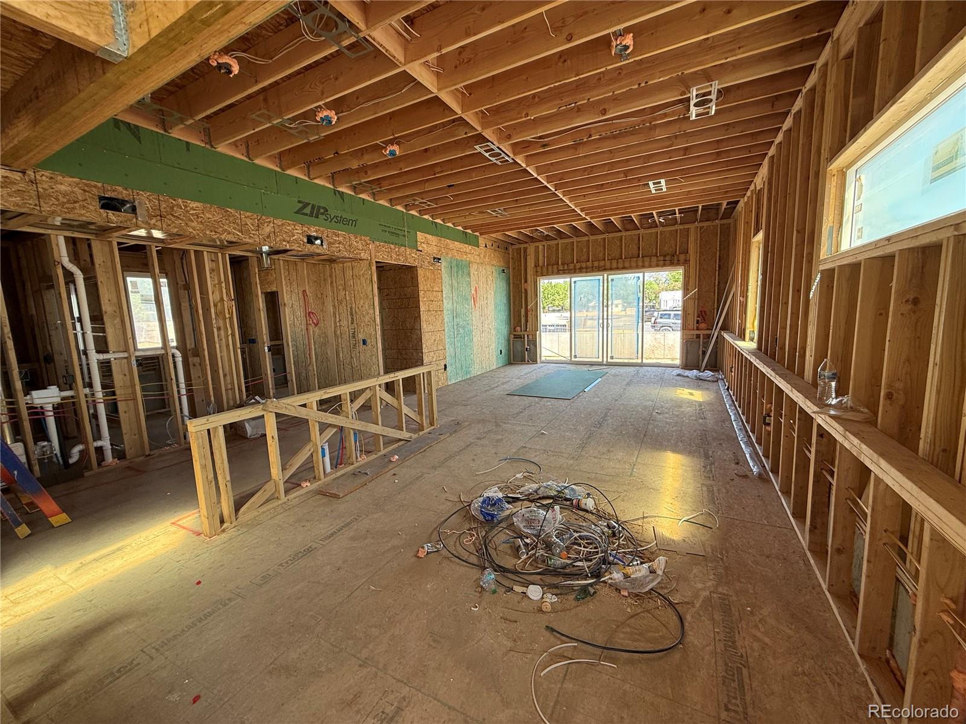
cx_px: 483
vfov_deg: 85.7
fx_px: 391
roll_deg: +2.1
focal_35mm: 14
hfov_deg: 102.1
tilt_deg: -7.6
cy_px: 362
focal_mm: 2.22
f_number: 2.2
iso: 80
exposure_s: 1/99
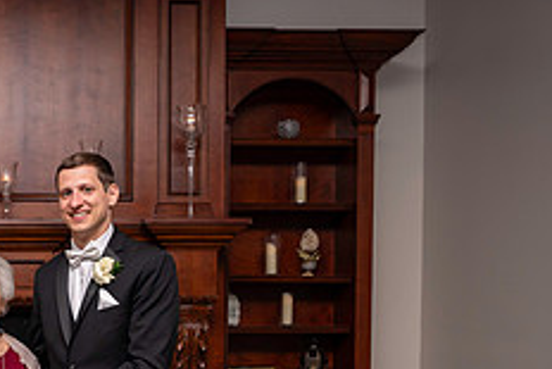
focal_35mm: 65
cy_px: 374
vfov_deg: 20.3
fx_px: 997
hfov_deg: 28.8
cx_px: -10
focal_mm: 26
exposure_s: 1/125
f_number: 4.5
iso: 800
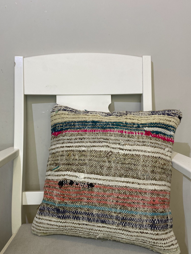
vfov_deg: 56.8
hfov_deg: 44.1
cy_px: 132
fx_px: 235
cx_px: 85
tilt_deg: -9.1
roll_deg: +0.8
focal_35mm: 32
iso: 125
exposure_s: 1/121
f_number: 1.8
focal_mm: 4.25
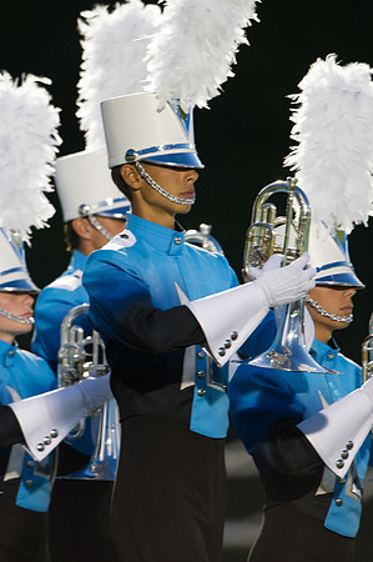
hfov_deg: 1.3
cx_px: 95
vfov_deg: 2.0
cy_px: 234
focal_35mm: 1050
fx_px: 16363
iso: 3200
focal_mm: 600
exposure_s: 1/200
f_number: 4.5
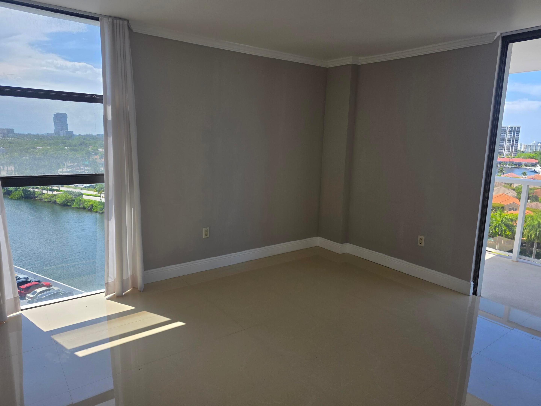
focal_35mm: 23
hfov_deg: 73.9
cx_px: 270
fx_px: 359
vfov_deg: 58.9
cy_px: 203
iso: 80
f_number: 1.7
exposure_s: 1/2134
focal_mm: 6.3
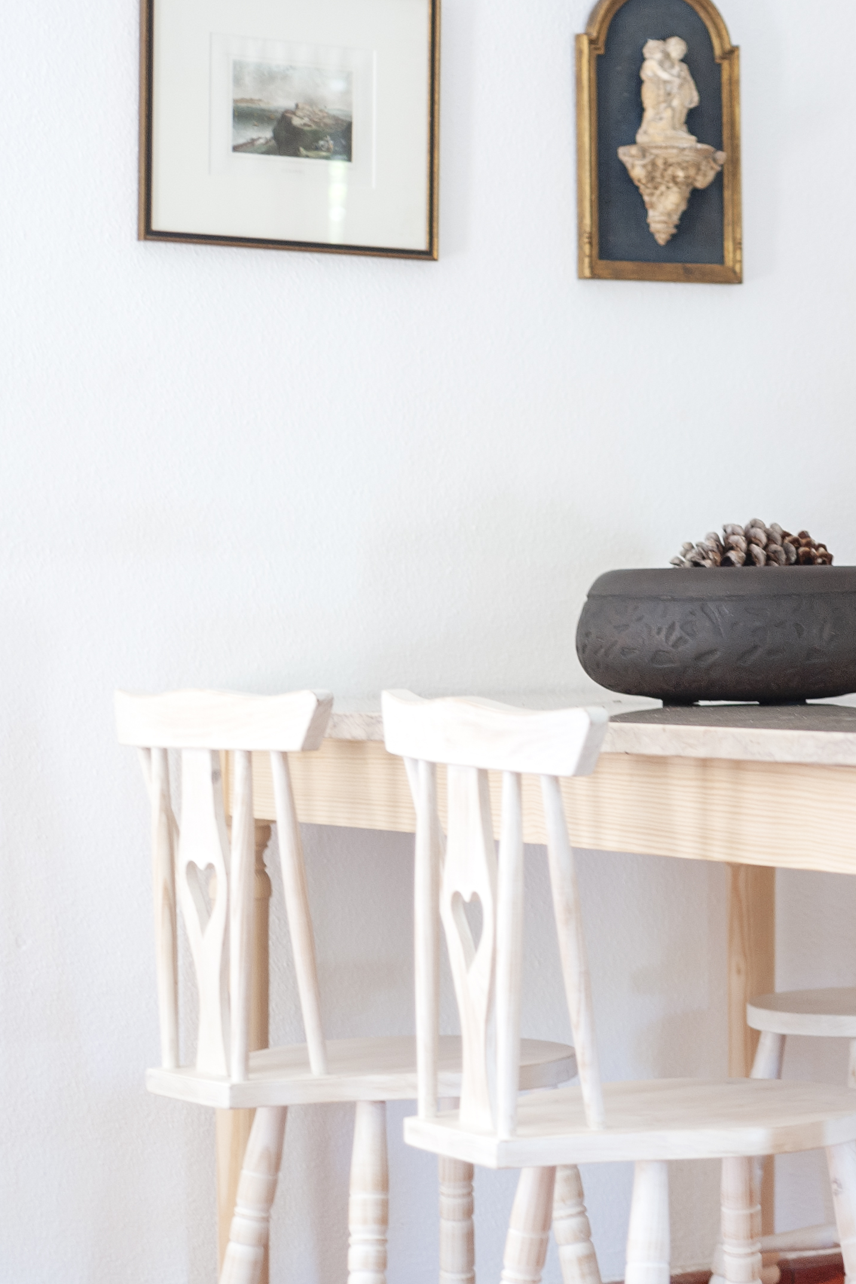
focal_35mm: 99
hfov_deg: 13.3
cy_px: 742
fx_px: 3531
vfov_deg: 20.6
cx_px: 1164
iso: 200
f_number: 3.2
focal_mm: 50
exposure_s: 1/80
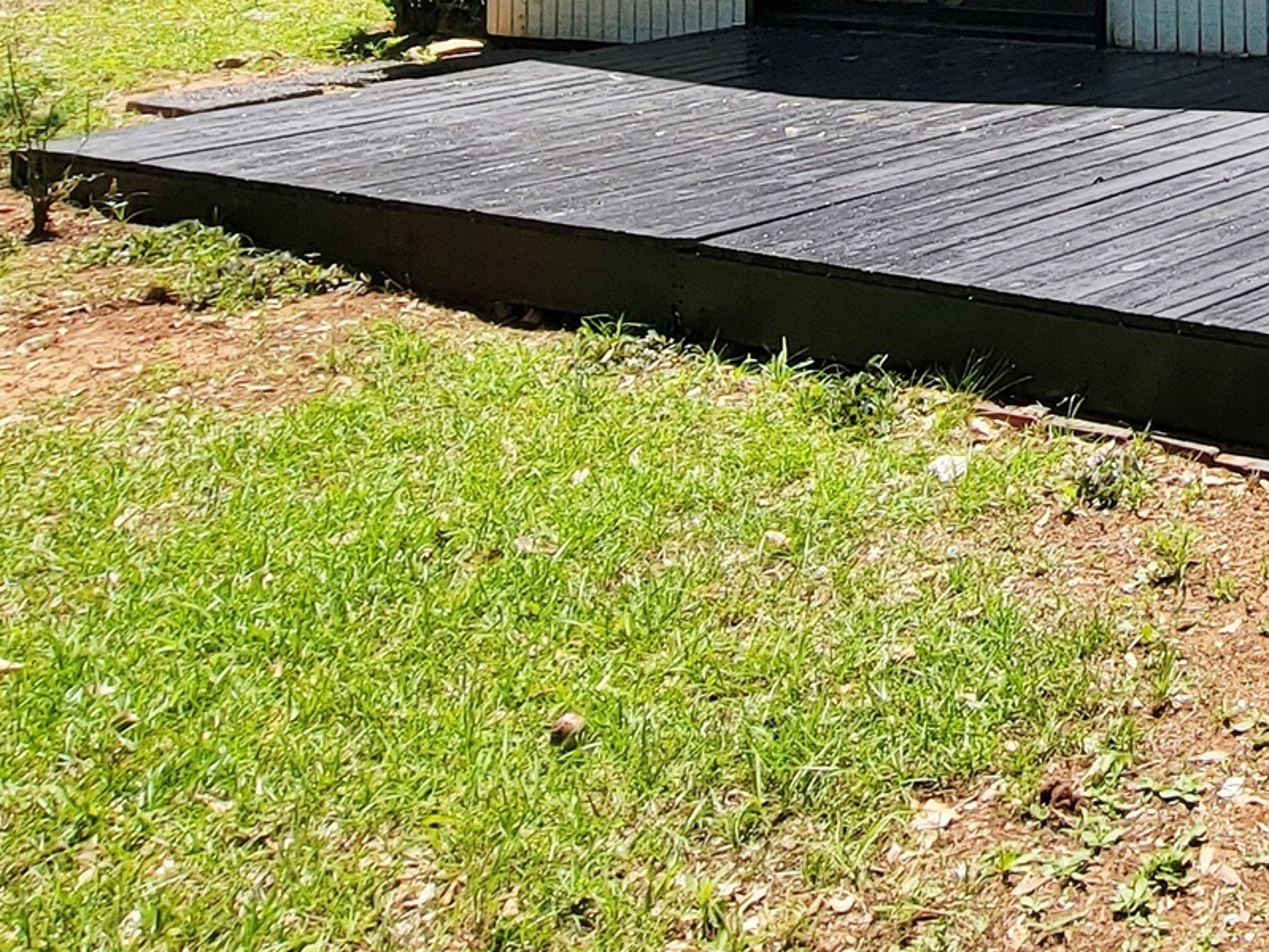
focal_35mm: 50
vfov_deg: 24.6
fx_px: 1833
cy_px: -345
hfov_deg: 29.7
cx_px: 1695
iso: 50
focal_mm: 2.2
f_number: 2.2
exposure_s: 1/1429
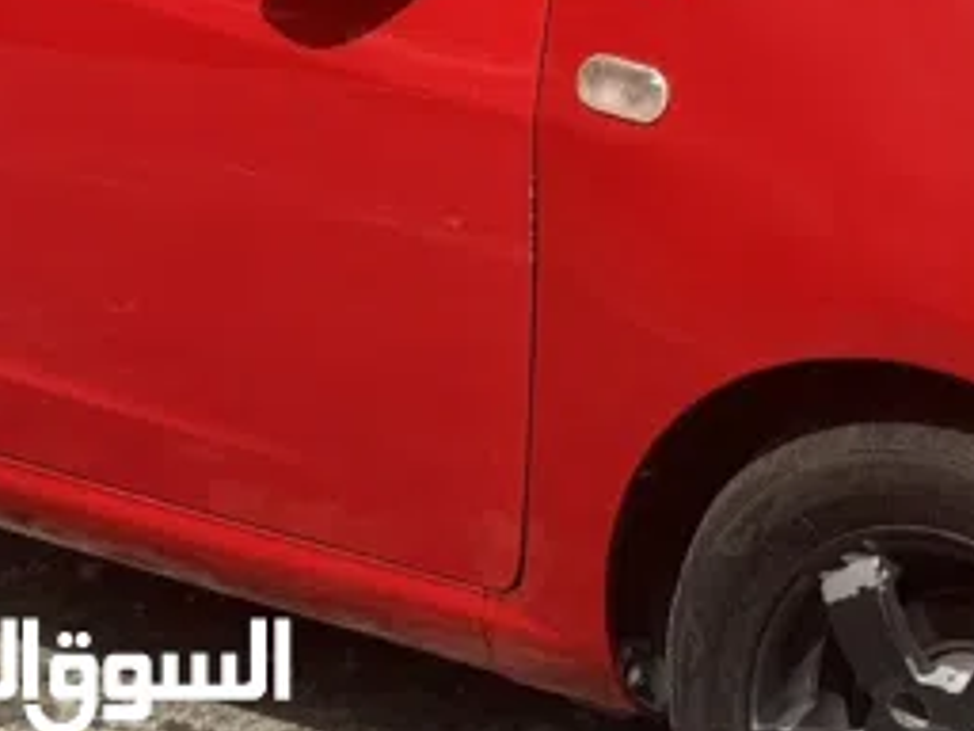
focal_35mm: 60
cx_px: 864
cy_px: 69
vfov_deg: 23.7
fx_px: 1688
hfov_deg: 30.8
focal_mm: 6.86
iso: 80
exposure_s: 1/4348
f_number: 1.78
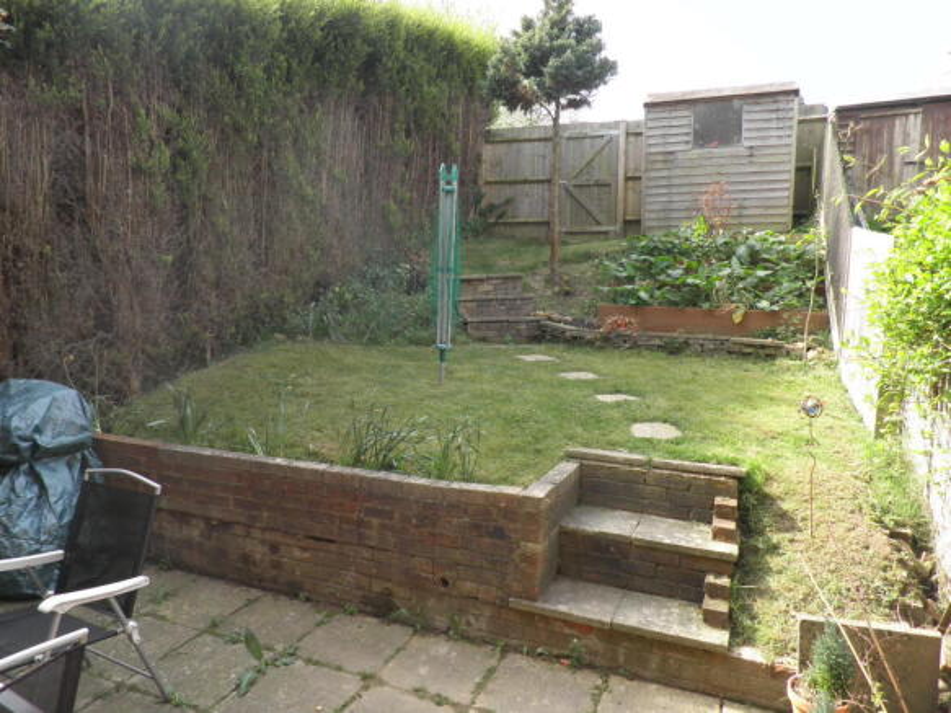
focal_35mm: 24
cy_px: 356
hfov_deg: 71.6
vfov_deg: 56.8
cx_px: 476
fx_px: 659
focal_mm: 4.3
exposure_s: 1/125
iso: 64
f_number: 3.3
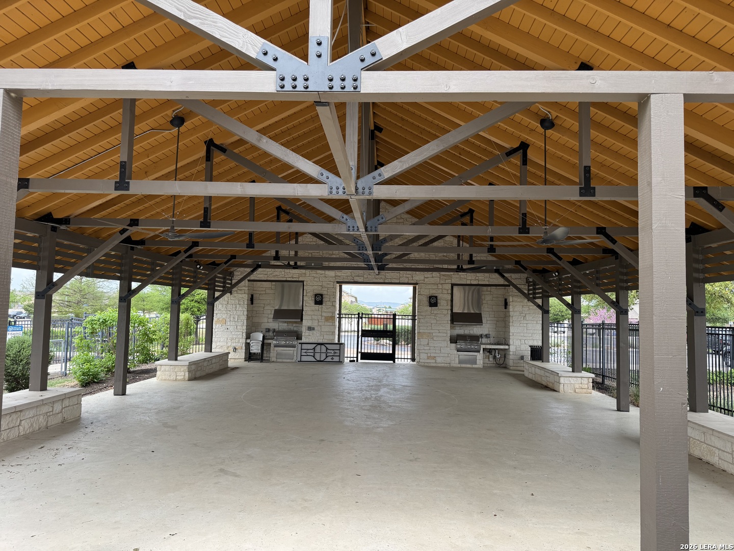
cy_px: 276
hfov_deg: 71.6
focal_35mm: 24
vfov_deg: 56.8
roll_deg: -1.5
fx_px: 509
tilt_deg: +3.3
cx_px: 367
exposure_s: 1/730
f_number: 1.78
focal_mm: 6.76
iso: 80
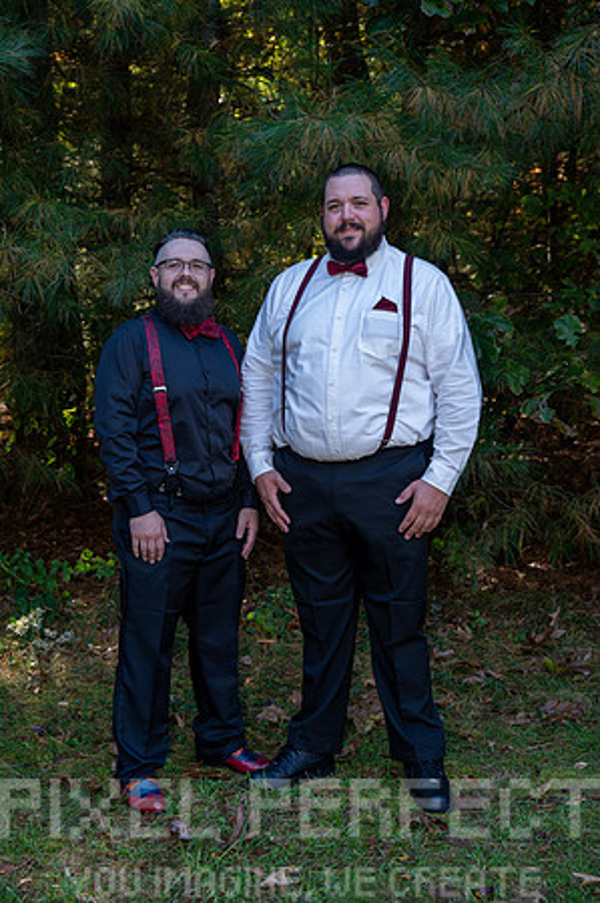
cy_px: 452
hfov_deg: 24.6
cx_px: 300
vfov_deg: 36.3
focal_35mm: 55
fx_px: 1378
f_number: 5.6
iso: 220
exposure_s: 1/60
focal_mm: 55
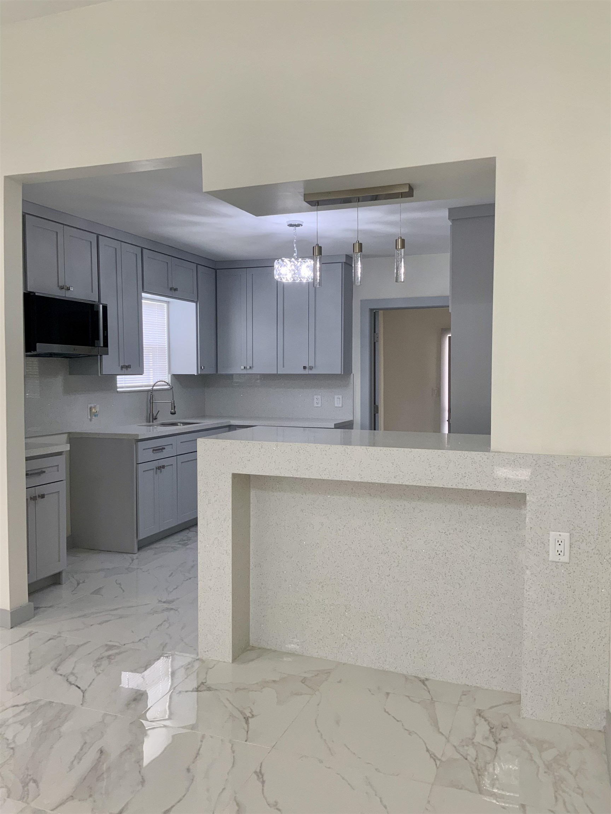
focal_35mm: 29
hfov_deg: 48.2
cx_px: 306
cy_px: 407
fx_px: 682
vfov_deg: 61.7
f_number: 1.8
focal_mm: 3
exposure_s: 1/60
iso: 64
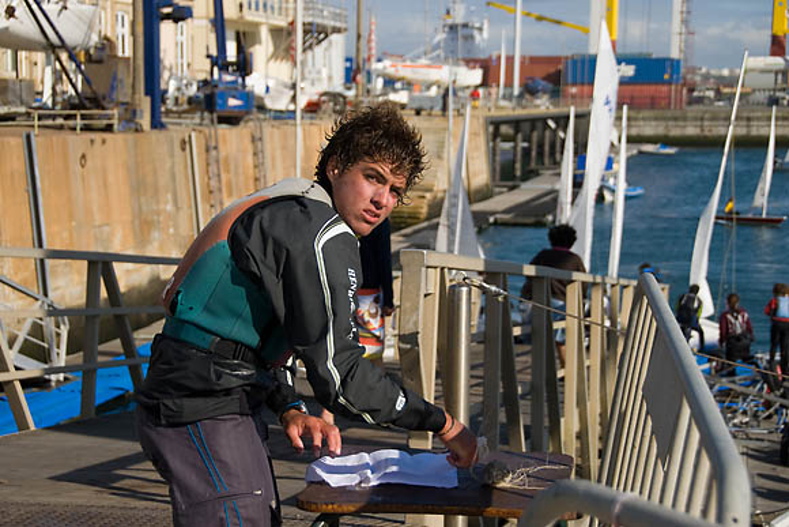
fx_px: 1644
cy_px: 264
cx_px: 394
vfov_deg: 18.2
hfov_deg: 27.0
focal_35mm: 75
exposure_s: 1/1250
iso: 200
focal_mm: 50
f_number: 5.6
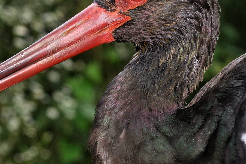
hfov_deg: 6.1
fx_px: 2294
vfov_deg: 4.1
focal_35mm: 336
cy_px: 46
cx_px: 74
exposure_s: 1/60
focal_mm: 105
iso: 250
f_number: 8
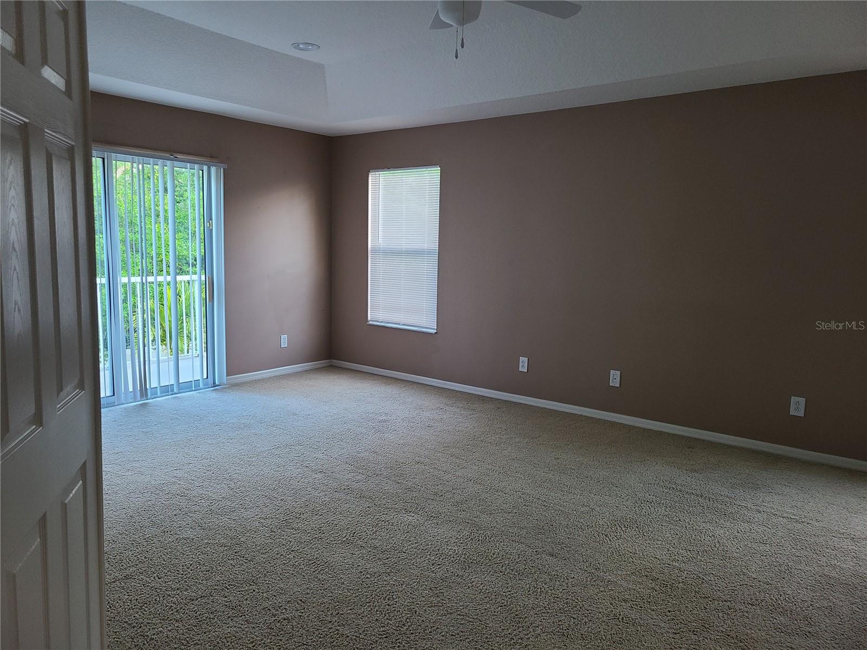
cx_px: 434
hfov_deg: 67.3
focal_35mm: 26
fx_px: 651
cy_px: 325
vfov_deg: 53.1
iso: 200
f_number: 1.8
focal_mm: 5.4
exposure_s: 1/60
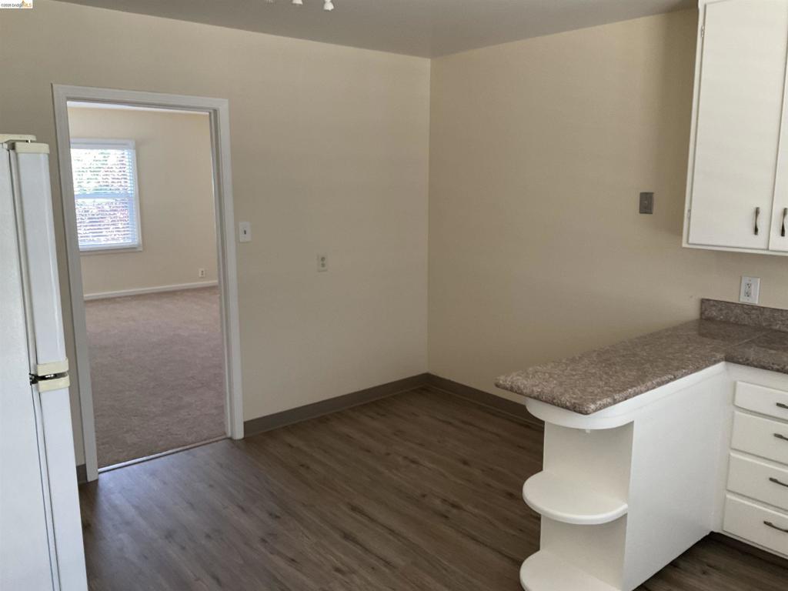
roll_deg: +0.1
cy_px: 296
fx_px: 660
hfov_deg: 61.7
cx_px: 394
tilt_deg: -7.6
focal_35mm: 29
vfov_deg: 48.2
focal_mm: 3
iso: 80
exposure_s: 1/60
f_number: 1.8
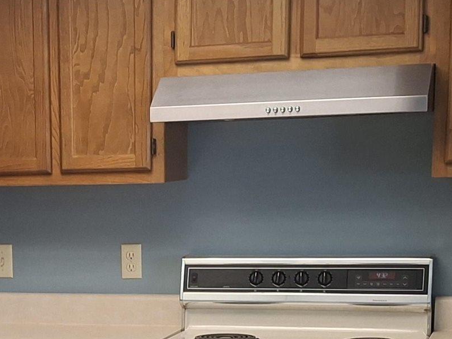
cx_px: 42
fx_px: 1254
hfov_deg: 20.0
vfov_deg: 14.8
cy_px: 420
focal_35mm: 96
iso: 160
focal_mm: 4.69
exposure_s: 1/60
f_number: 1.8
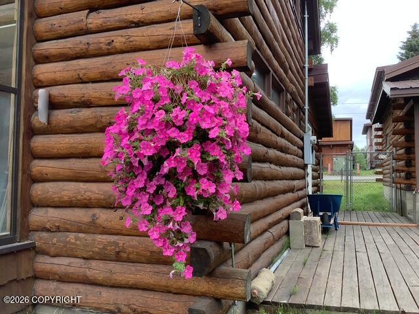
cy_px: 157
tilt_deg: +0.1
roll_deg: -0.8
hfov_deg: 58.4
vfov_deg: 45.4
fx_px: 375
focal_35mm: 31
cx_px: 210
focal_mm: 3.3
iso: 32
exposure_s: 1/120
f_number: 2.4
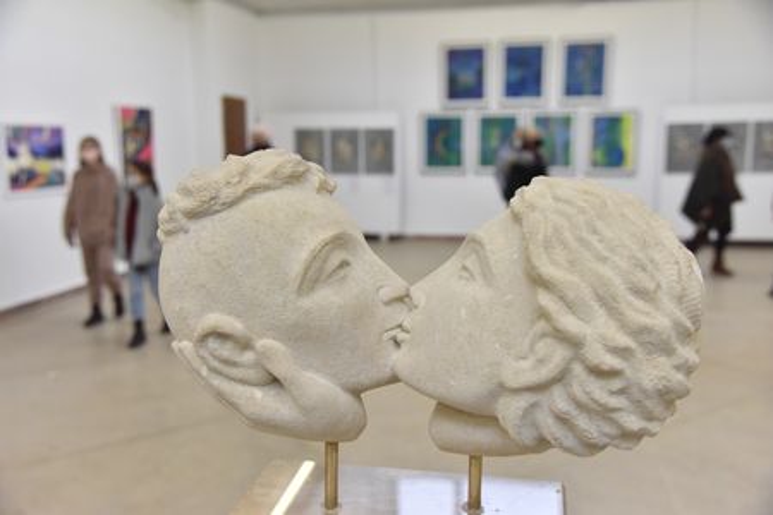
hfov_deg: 55.8
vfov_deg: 38.9
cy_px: 258
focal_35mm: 34
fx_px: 730
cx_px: 386
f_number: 4
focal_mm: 34
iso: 2500
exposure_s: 1/250
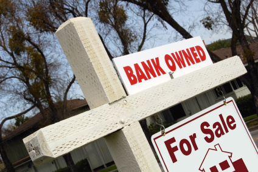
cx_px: 129
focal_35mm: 75
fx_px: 538
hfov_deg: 27.0
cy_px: 86
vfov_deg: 18.2
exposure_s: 1/250
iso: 200
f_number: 16
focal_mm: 50
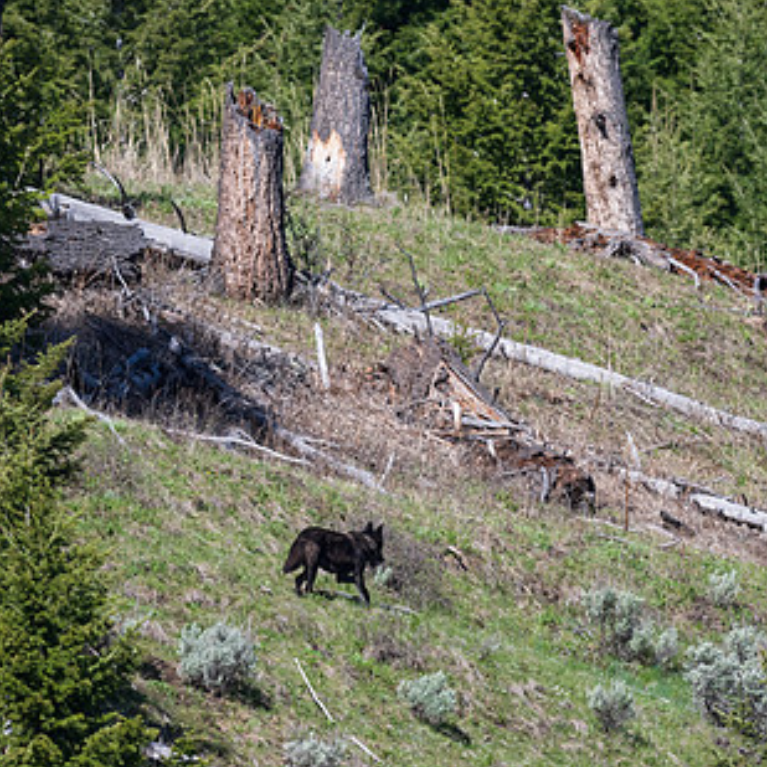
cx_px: 460
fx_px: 31862
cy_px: 548
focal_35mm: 1271
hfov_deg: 1.4
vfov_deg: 1.4
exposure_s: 1/1250
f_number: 8
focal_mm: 600
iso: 640
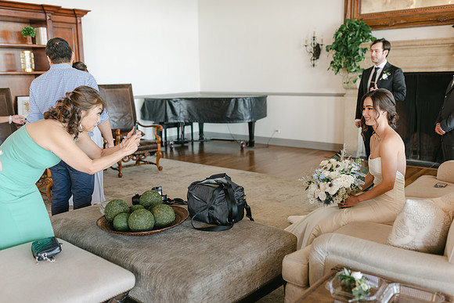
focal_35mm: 35
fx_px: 441
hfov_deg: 54.4
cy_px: 152
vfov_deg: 37.9
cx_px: 227
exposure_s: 1/125
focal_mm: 35
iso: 220
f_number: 2
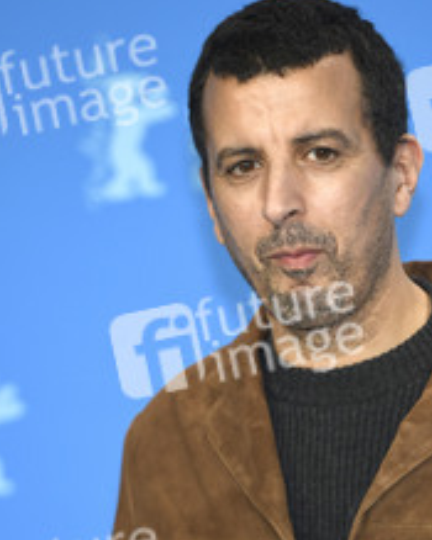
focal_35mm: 342
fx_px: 5470
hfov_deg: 4.5
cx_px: 309
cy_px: 464
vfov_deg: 5.7
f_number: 3.5
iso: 800
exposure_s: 1/320
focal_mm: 200
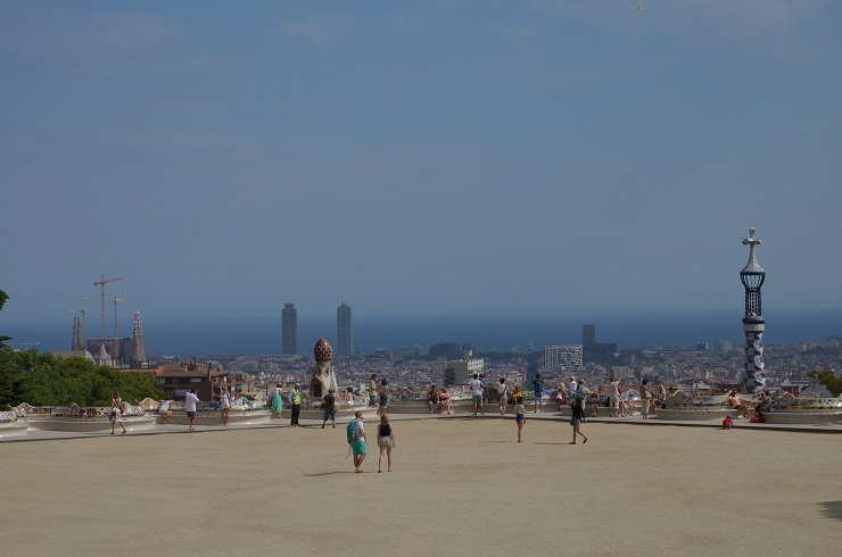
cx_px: 421
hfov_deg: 26.0
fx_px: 1820
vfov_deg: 17.4
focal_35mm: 78
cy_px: 278
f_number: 9
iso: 200
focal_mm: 52
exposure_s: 1/1250
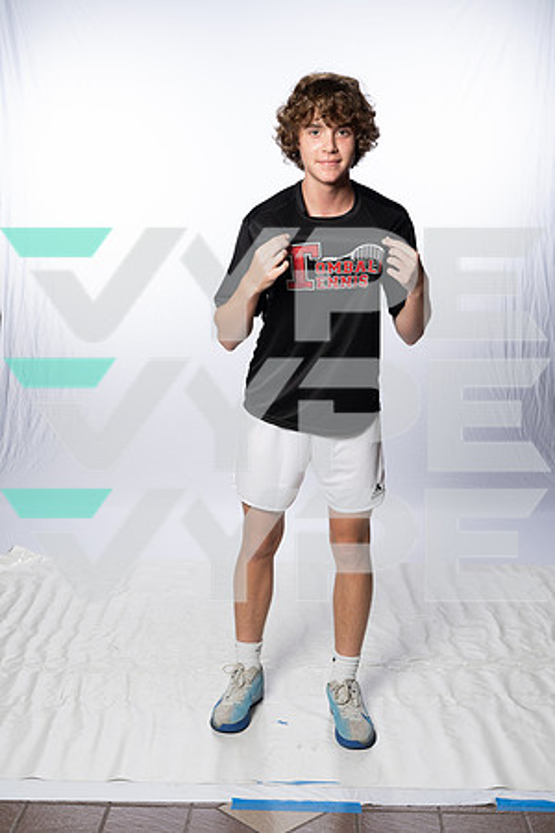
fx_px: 1087
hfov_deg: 28.6
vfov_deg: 41.9
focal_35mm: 47
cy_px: 416
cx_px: 278
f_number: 8
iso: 640
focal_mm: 47
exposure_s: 1/250
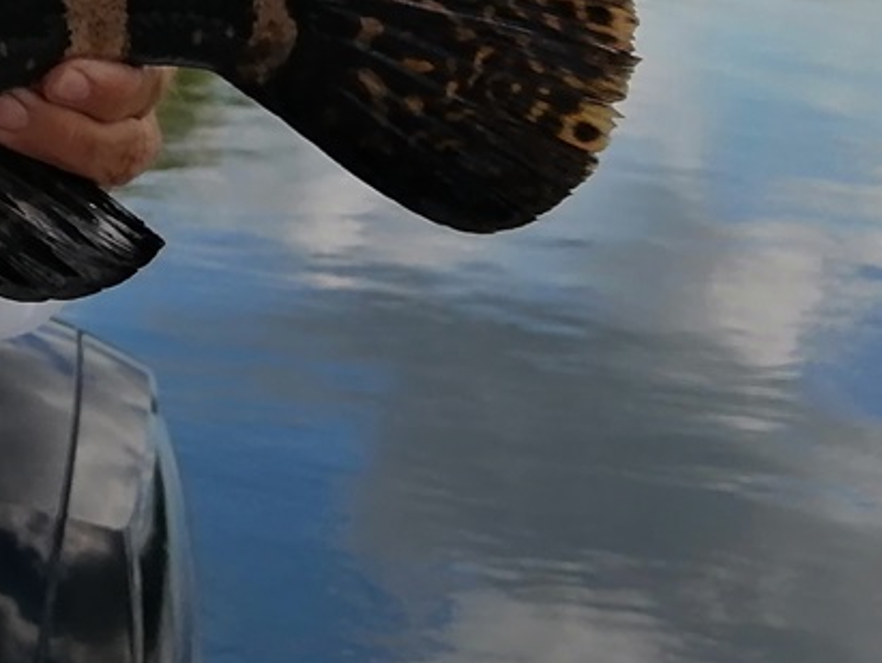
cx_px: -451
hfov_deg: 16.9
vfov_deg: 13.9
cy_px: 15
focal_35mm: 105
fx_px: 2678
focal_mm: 3.62
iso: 50
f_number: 1.8
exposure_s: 1/1645
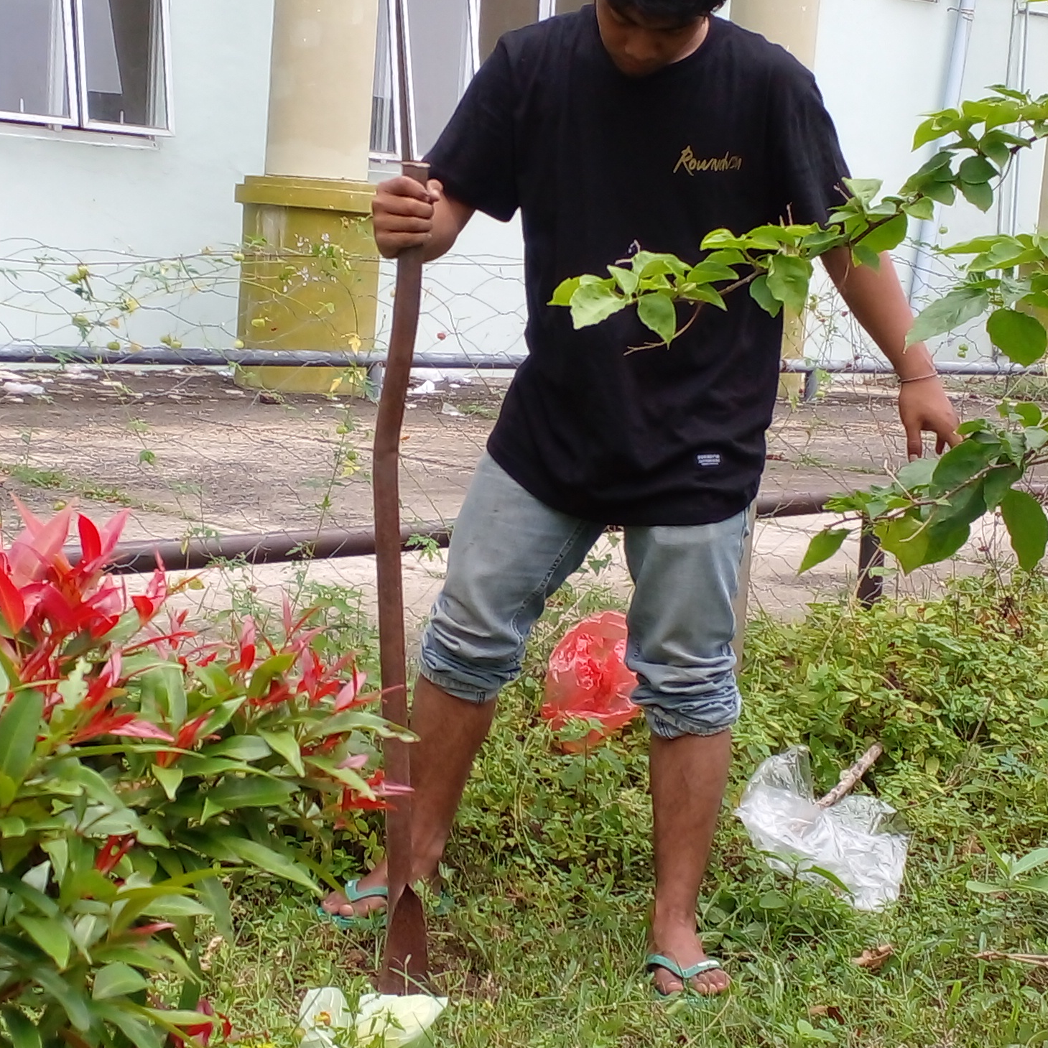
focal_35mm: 67
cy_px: 435
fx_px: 2295
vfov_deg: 25.7
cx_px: 442
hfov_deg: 25.7
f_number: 1.9
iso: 40
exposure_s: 1/213
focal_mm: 3.6
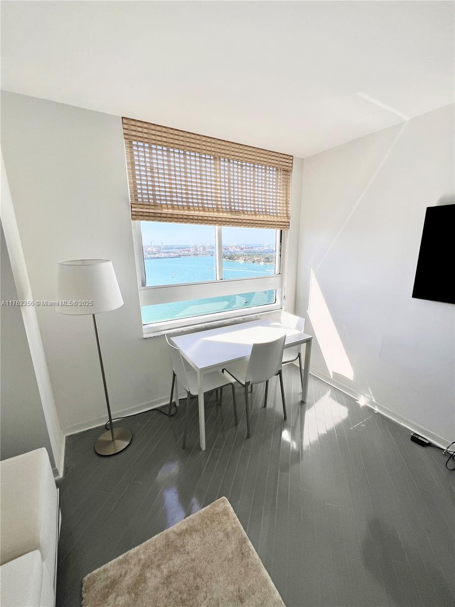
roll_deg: +1.6
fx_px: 228
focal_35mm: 13
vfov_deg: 106.2
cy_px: 304
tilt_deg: -13.2
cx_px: 228
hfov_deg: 89.9
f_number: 1.8
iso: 32
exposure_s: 1/401
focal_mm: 1.57
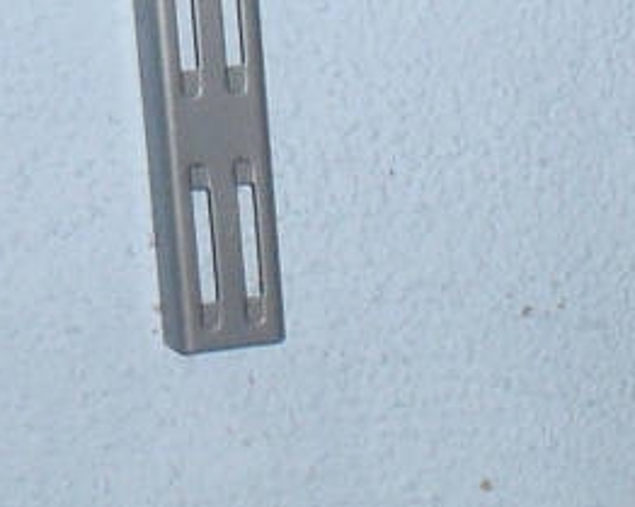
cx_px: 868
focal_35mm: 172
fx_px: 3229
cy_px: 854
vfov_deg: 8.7
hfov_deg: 10.9
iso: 100
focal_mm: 4.9
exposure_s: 1/30
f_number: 2.9
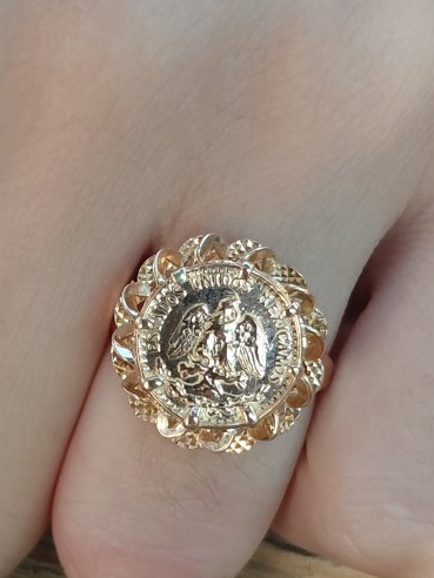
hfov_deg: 23.7
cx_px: 92
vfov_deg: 31.7
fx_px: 1020
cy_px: 295
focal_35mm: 61
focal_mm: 4.69
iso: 50
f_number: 1.8
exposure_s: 1/204
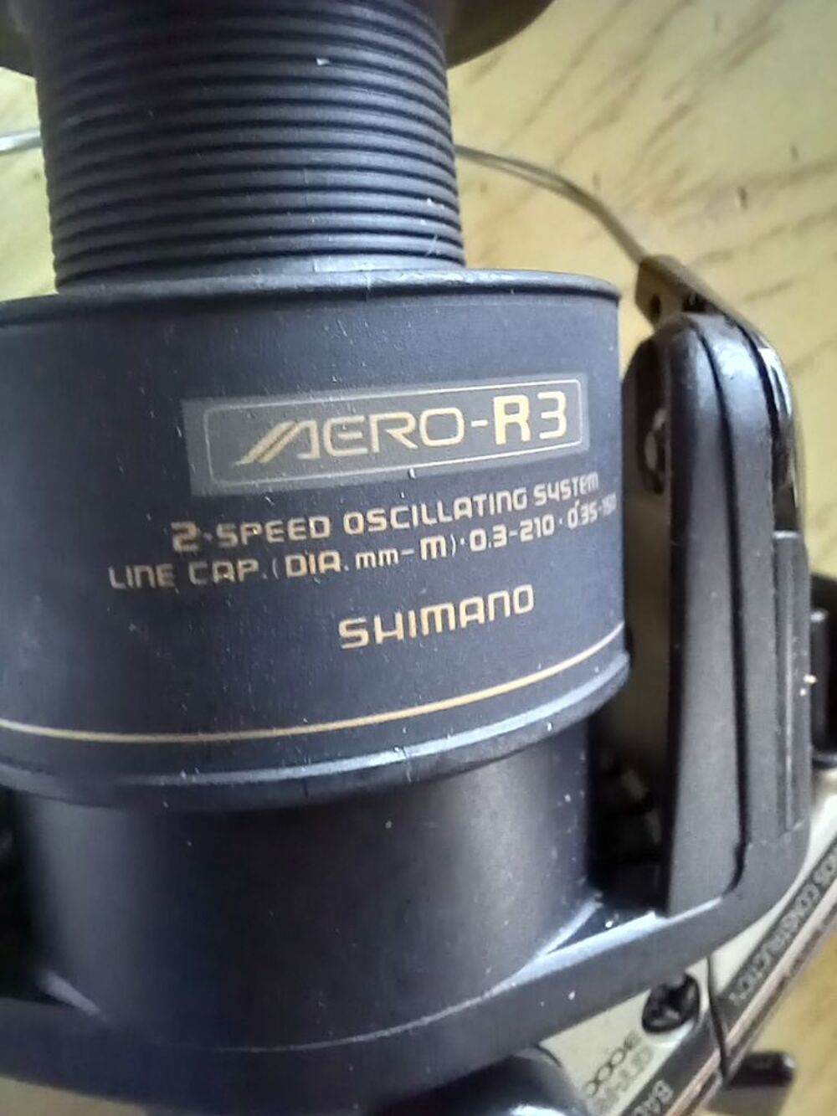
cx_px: 418
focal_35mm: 26
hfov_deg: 53.1
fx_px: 838
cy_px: 558
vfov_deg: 67.3
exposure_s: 1/17
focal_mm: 2.13
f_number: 2.4
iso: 500
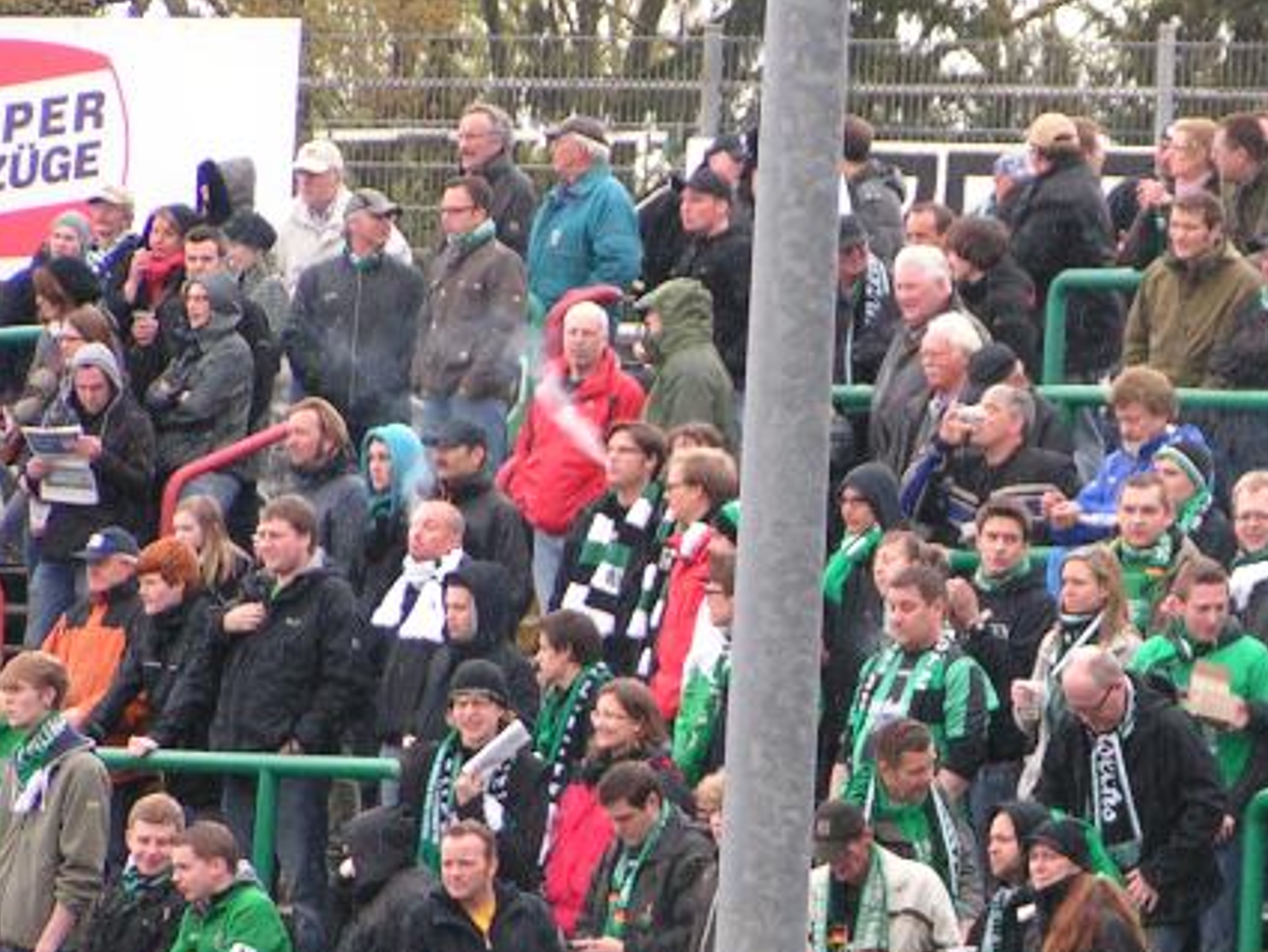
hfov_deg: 5.3
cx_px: 1140
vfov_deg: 4.0
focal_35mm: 371
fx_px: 13594
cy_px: 651
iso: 125
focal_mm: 30.1
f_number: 3.5
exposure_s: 1/200
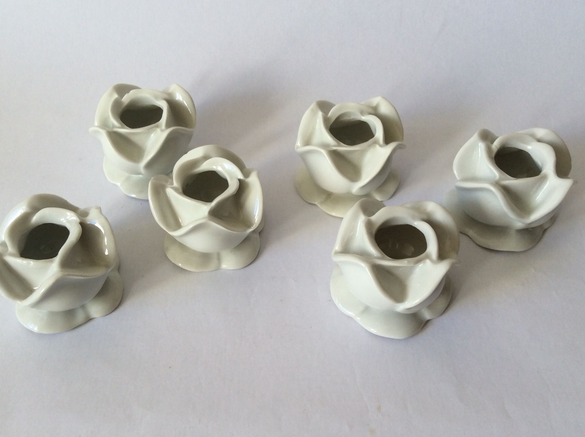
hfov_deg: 51.4
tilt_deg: -50.9
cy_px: 236
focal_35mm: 36
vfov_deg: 39.5
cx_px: 285
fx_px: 608
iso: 40
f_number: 2.4
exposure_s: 1/100
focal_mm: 3.3
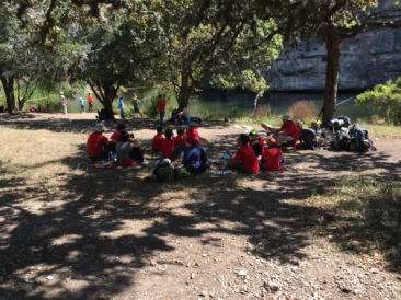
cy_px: 150
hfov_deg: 61.7
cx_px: 200
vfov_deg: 48.2
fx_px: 336
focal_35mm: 29
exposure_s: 1/444
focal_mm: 4.15
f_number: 2.2
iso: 25
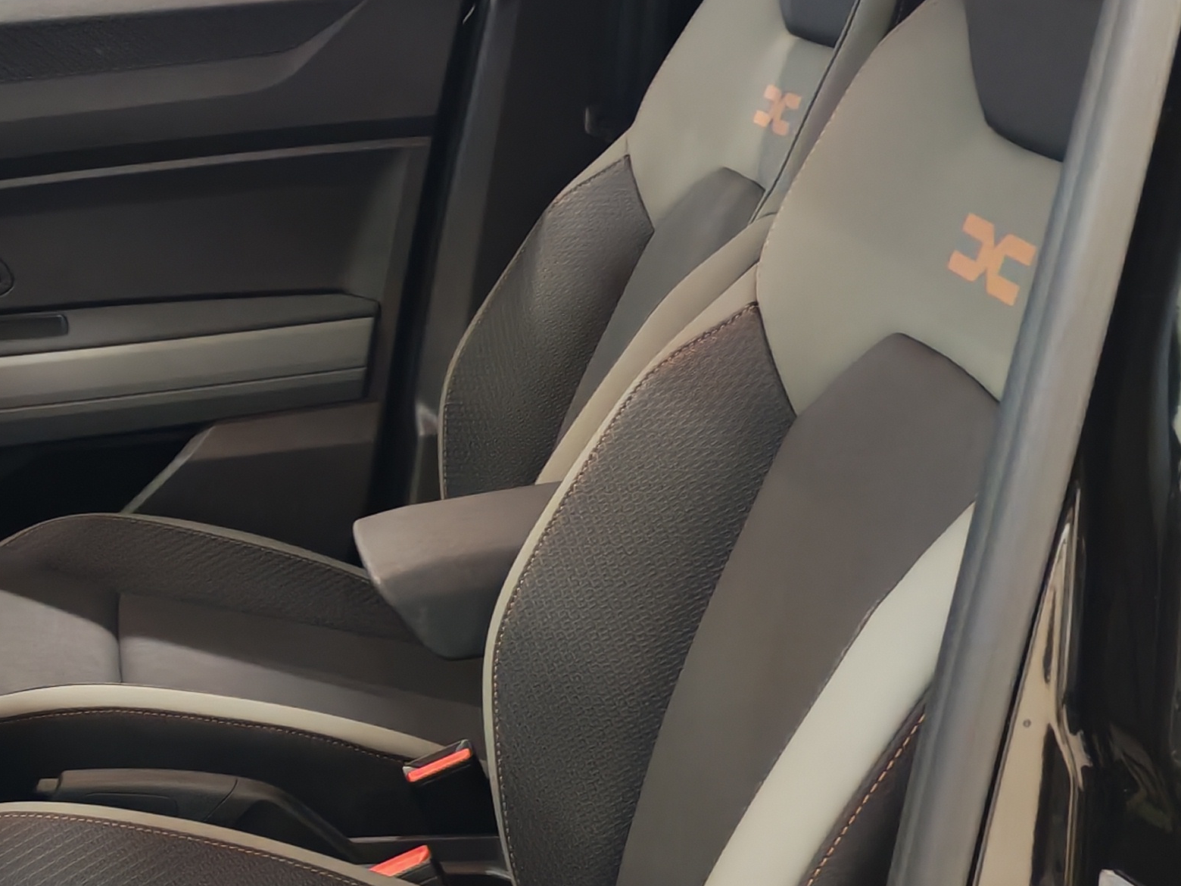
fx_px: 2866
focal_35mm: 84
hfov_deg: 22.4
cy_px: 588
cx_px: 15
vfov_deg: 17.5
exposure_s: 1/50
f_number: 1.9
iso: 1000
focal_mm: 6.12
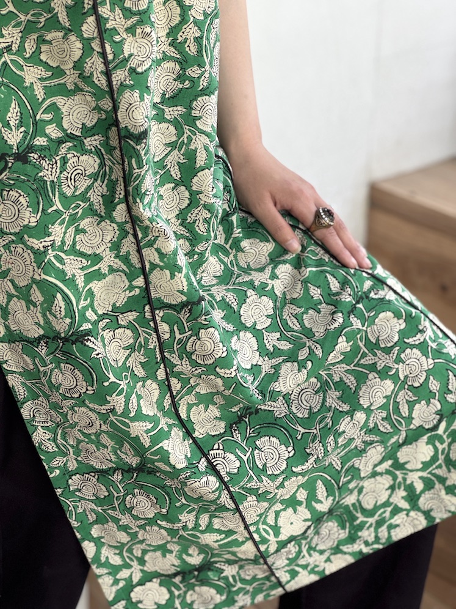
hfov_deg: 19.1
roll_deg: -0.5
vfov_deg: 25.3
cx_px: 228
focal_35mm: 77
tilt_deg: -24.2
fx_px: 1352
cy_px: 304
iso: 50
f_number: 2.8
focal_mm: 9
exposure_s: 1/99
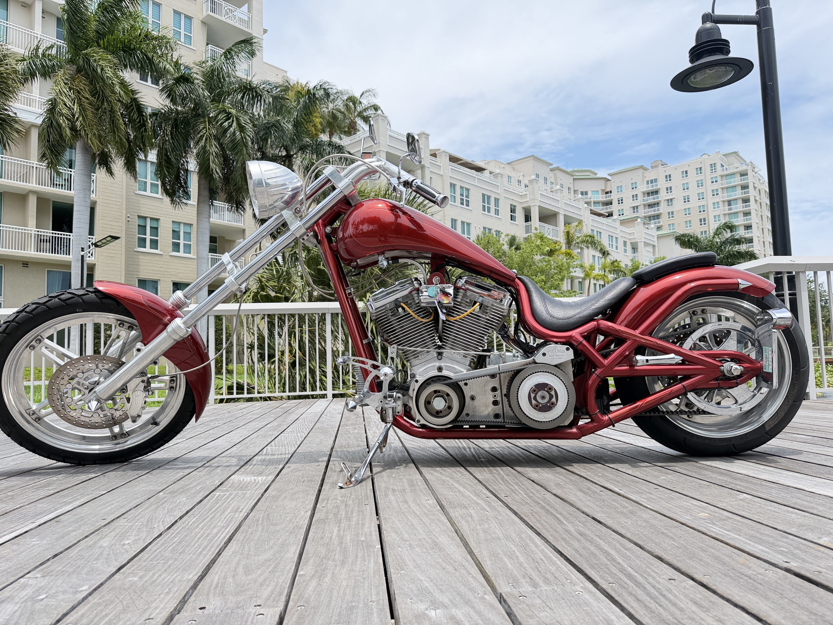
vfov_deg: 56.8
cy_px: 312
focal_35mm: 24
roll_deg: +2.7
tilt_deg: +4.3
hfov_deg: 71.6
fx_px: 578
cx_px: 416
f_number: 1.78
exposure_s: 1/2232
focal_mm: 6.76
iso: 100
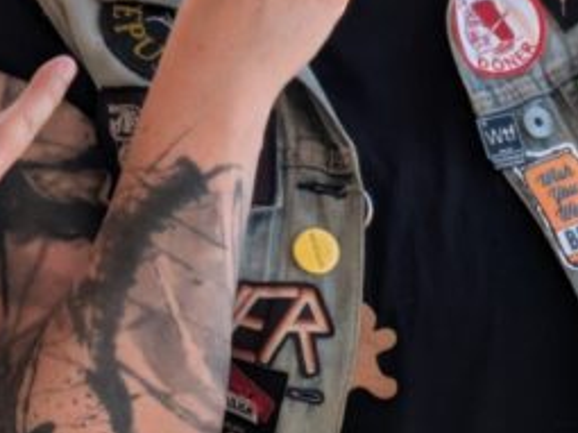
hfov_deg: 9.8
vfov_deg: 7.2
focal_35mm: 202
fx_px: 3371
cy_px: -286
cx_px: 290
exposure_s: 1/2681
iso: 44
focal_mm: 5.43
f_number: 1.89
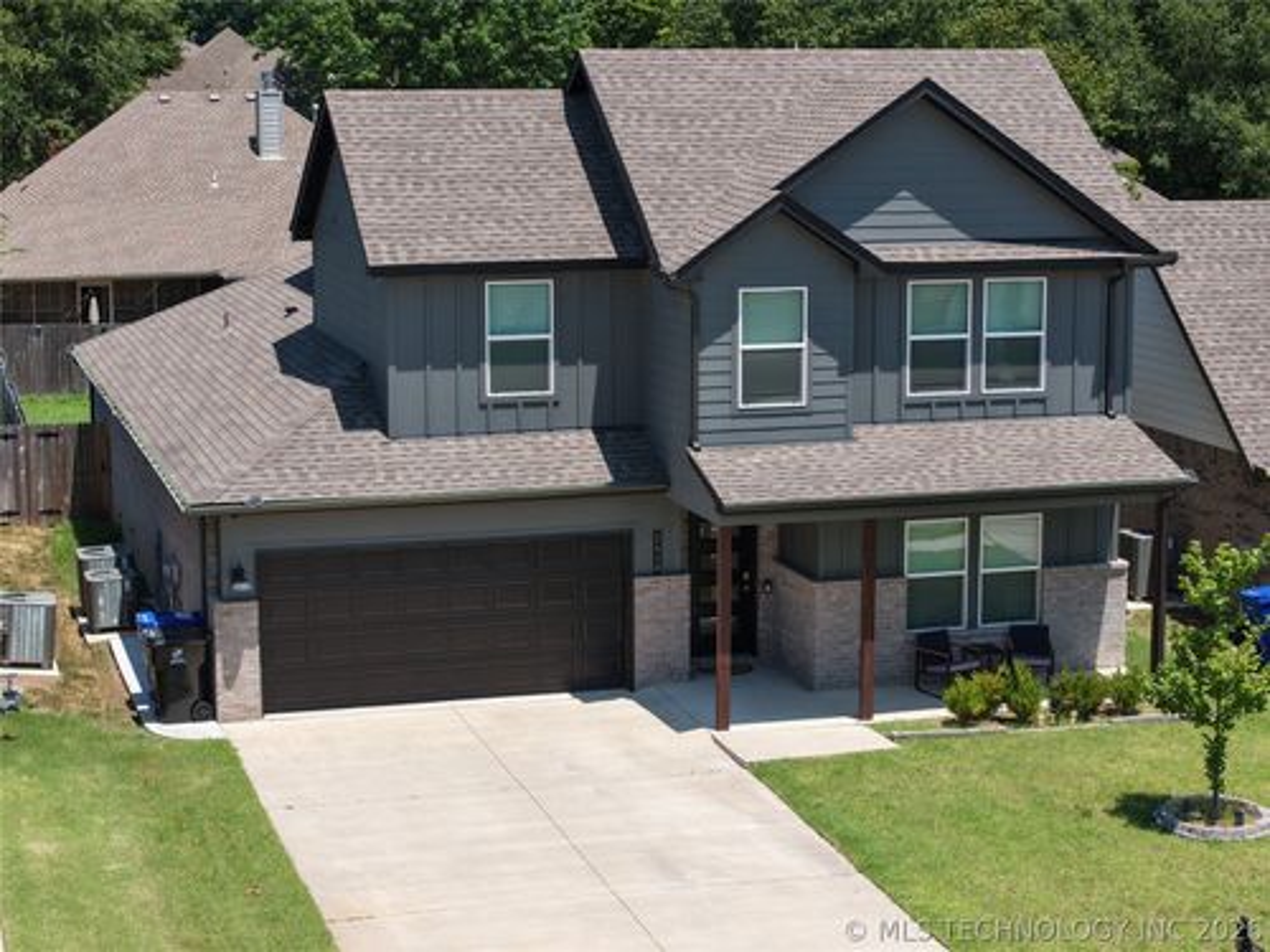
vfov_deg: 21.0
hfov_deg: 27.8
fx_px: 2568
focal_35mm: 70
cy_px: 476
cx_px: 635
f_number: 2.8
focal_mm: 19.35
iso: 100
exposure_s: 1/800
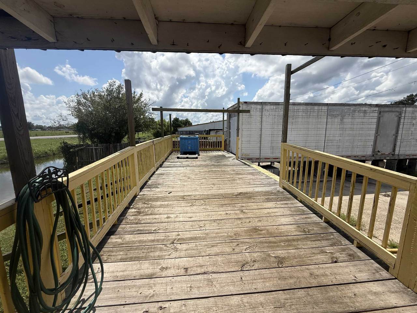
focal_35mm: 14
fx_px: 169
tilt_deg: -9.9
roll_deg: -0.3
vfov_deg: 85.7
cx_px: 208
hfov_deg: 102.1
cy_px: 156
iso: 50
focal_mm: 2.22
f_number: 2.2
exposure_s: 1/3663
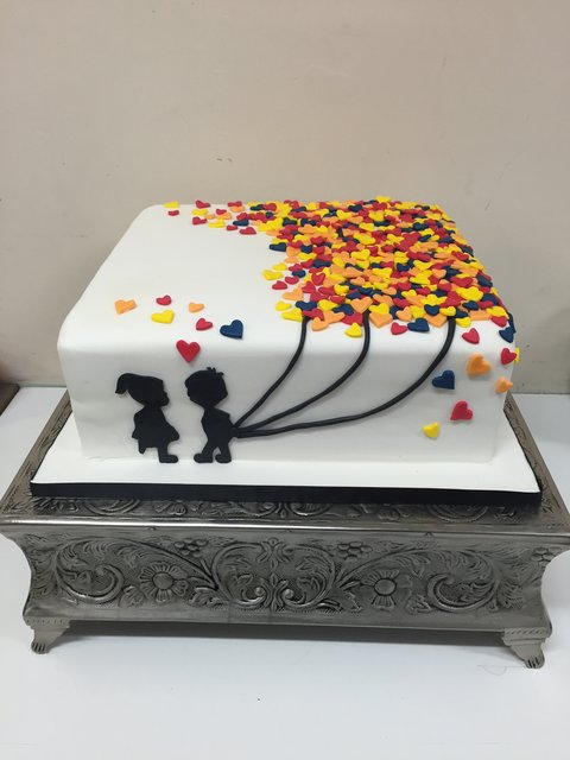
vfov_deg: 61.7
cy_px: 380
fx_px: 637
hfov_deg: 48.2
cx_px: 285
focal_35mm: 29
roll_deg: -0.6
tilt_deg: -29.7
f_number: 2.2
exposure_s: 1/33
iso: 50
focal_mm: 4.15
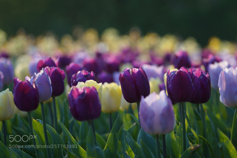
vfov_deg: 7.6
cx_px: 118
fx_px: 1184
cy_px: 79
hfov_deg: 11.4
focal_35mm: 180
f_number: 4.5
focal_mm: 120
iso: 125
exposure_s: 1/200
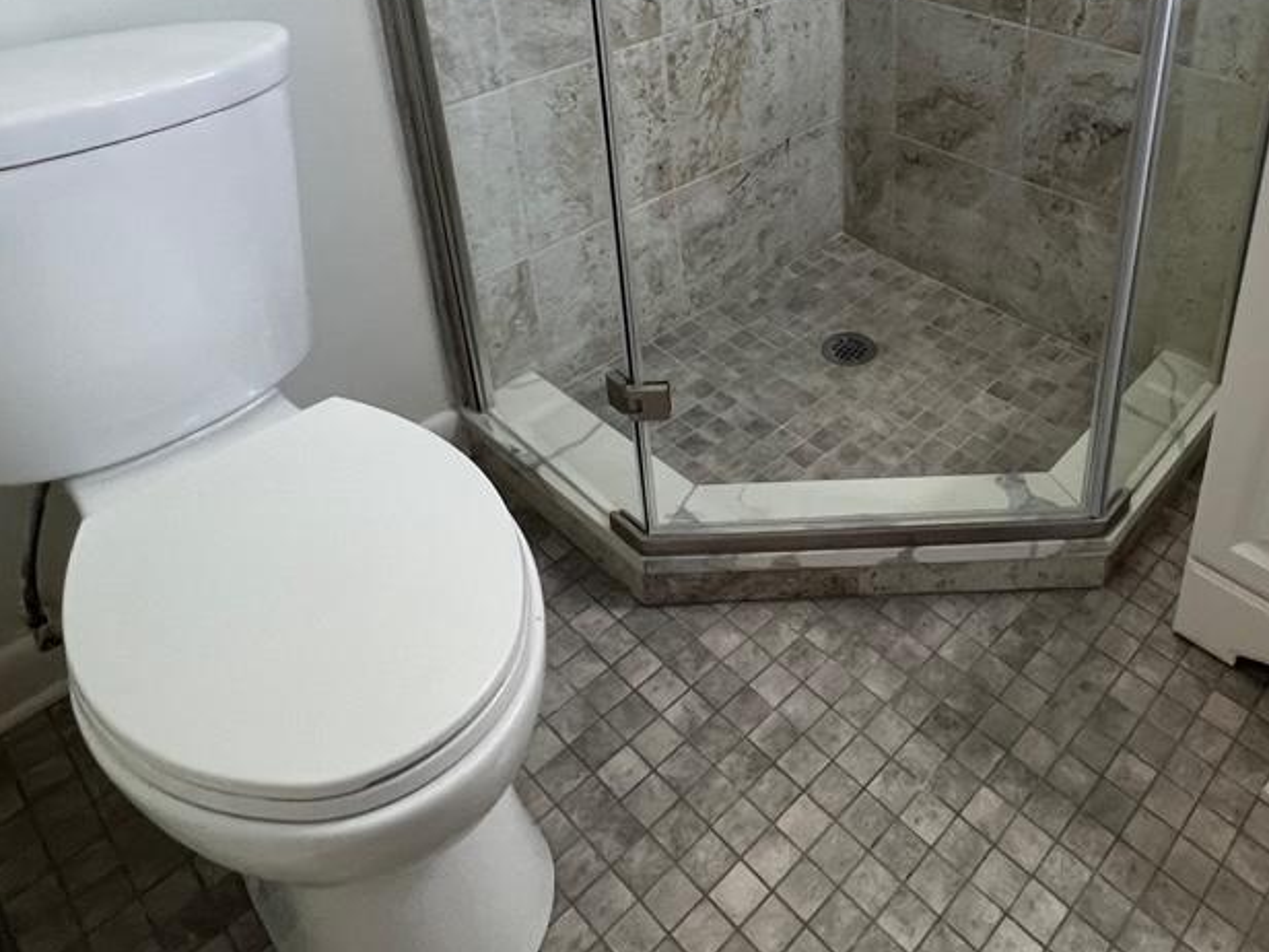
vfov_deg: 47.3
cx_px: 873
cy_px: 134
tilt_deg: -26.0
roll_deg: -1.2
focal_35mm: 27
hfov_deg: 63.2
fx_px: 990
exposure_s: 1/120
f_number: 1.8
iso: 250
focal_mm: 1.57
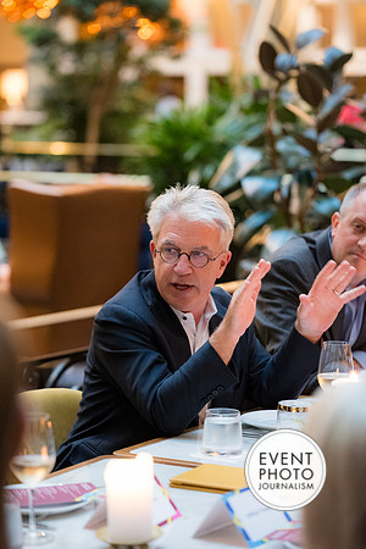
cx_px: 183
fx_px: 1769
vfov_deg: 17.6
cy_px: 274
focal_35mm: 116
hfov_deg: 11.8
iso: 6400
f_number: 2.8
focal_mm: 116
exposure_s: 1/125
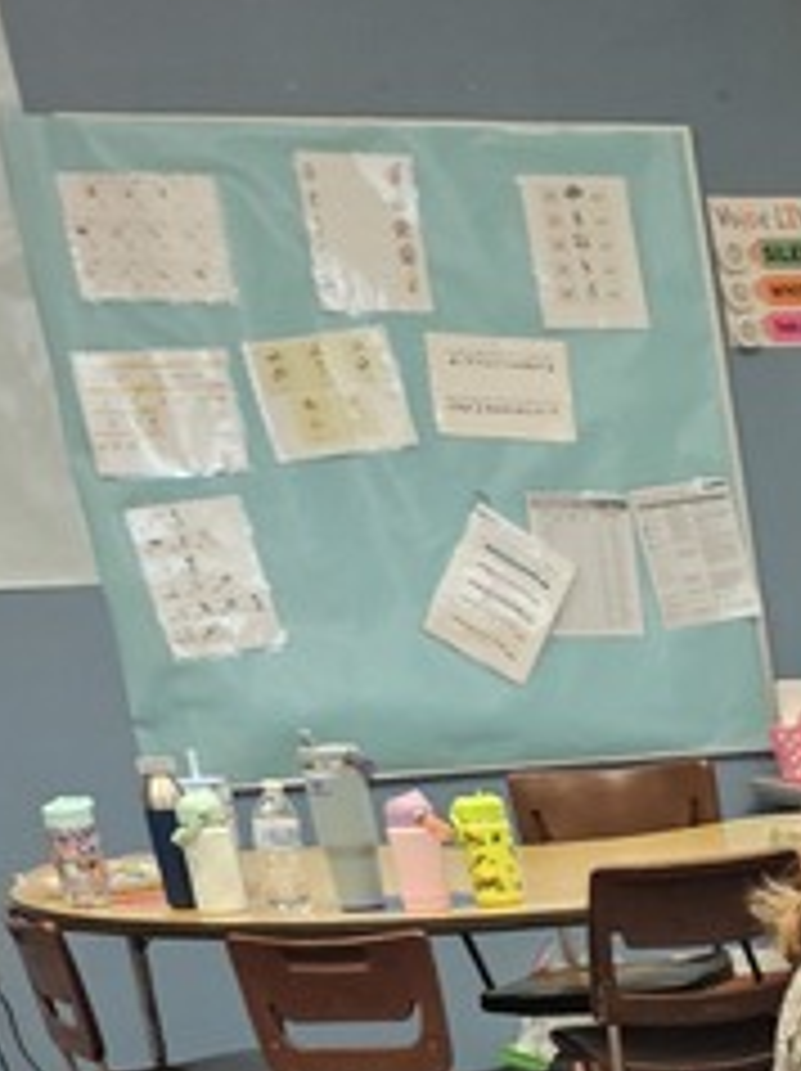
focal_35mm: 99
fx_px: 3060
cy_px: 1854
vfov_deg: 16.9
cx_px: 1678
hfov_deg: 12.7
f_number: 1.8
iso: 500
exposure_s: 1/120
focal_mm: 5.4
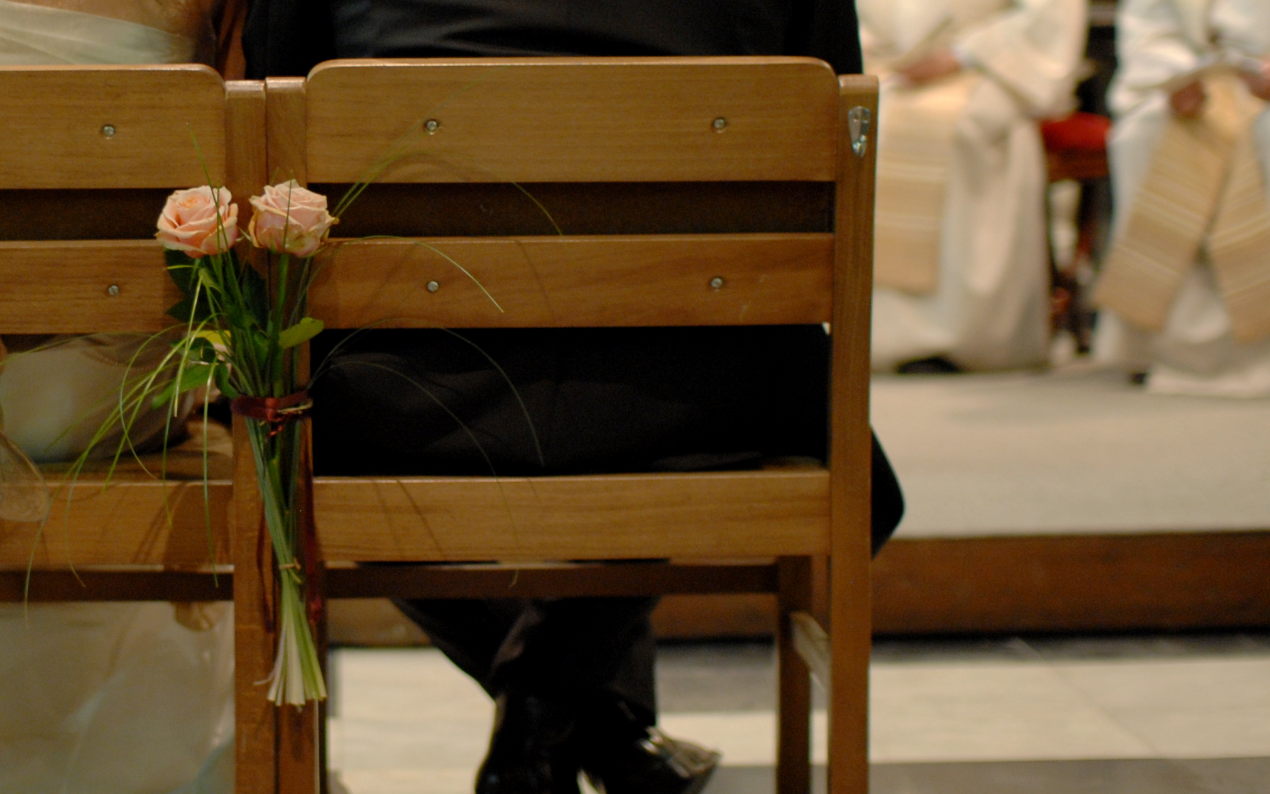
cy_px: 207
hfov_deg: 23.1
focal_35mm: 88
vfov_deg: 14.8
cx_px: 207
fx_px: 3046
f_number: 1.4
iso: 320
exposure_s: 1/50
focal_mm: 30
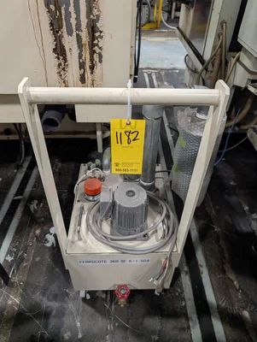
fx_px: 237
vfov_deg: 71.5
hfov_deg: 56.9
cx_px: 128
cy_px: 171
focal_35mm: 24
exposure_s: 1/172
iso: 682
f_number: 1.68
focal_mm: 6.9
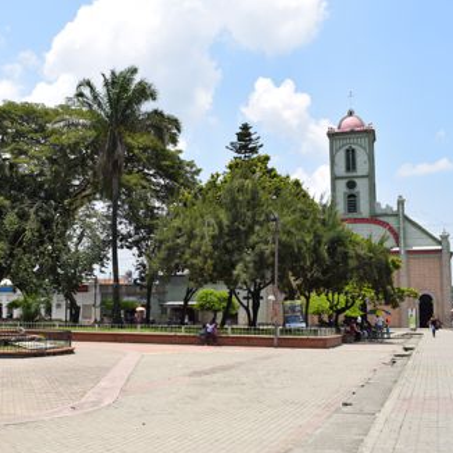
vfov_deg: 39.2
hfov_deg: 38.5
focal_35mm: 43
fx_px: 637
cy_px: 230
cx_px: 138
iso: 100
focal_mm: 22
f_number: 10
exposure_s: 1/200
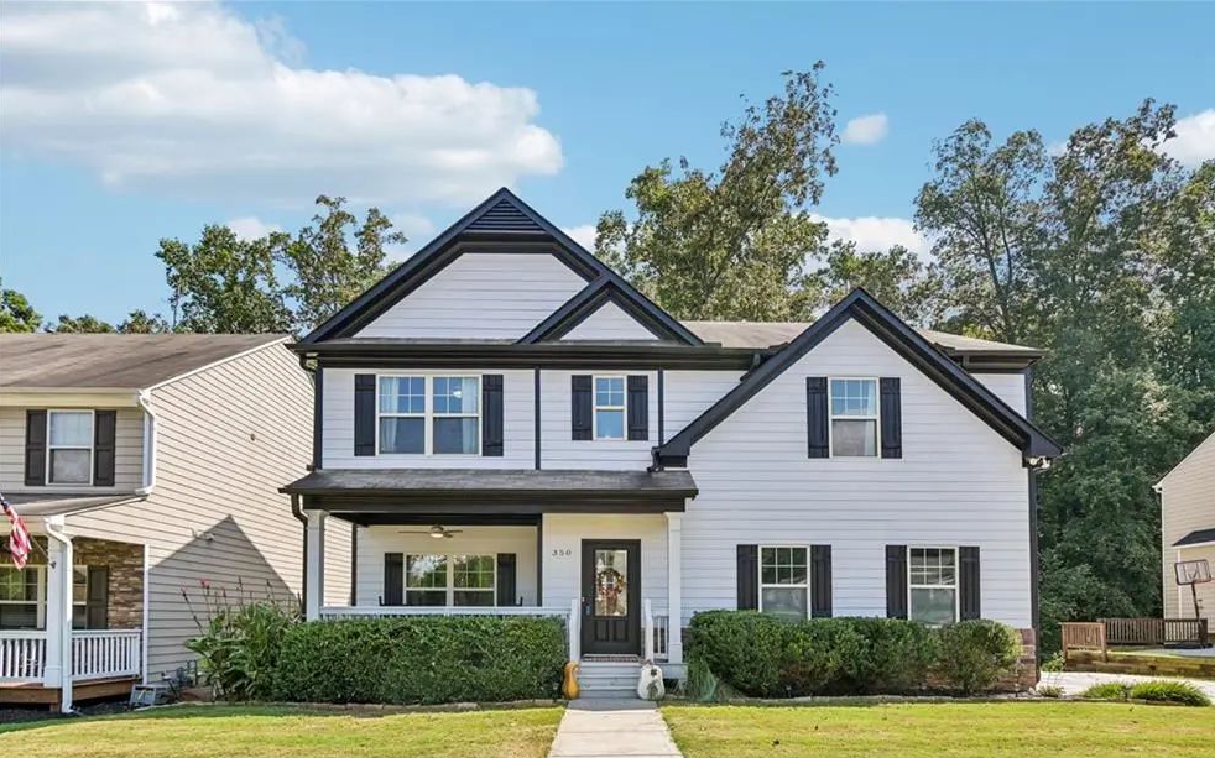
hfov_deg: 94.3
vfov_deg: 67.8
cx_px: 631
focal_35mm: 17
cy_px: 420
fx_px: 563
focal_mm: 16
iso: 200
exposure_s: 1/400
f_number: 8
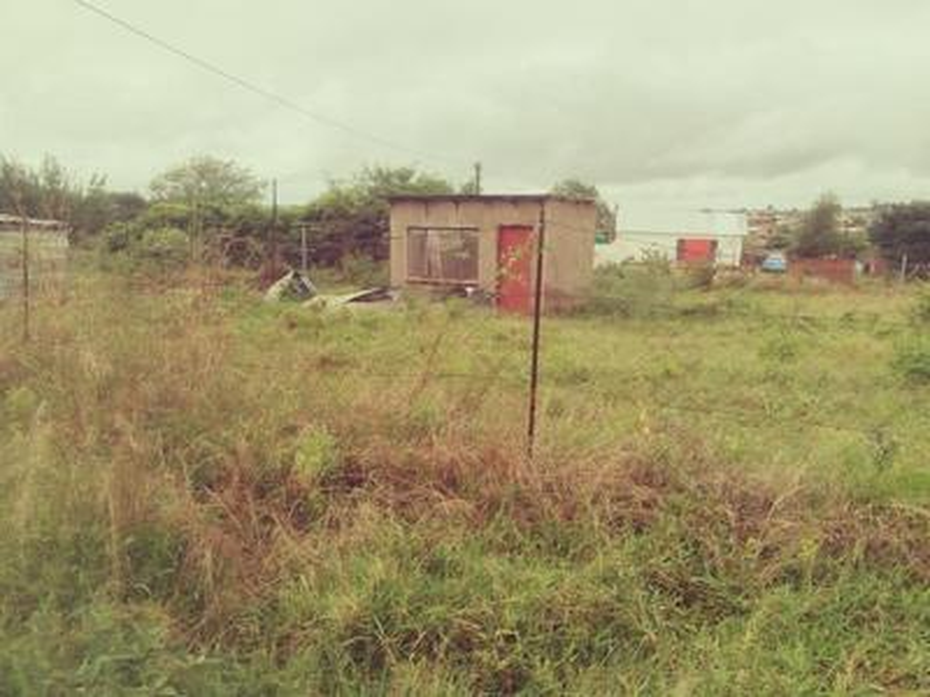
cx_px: 465
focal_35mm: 26
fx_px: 699
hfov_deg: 67.3
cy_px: 348
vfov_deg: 53.1
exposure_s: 1/1295
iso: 100
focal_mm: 4.95
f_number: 1.9
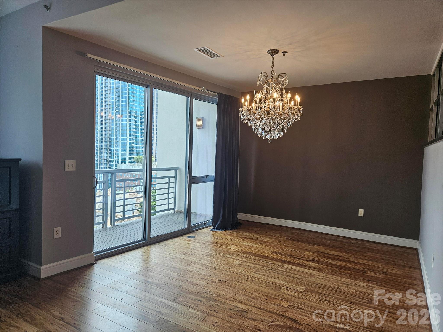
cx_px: 222
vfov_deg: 58.9
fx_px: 294
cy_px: 166
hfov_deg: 73.9
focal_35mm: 23
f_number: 1.8
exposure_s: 1/180
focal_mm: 5.4
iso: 64
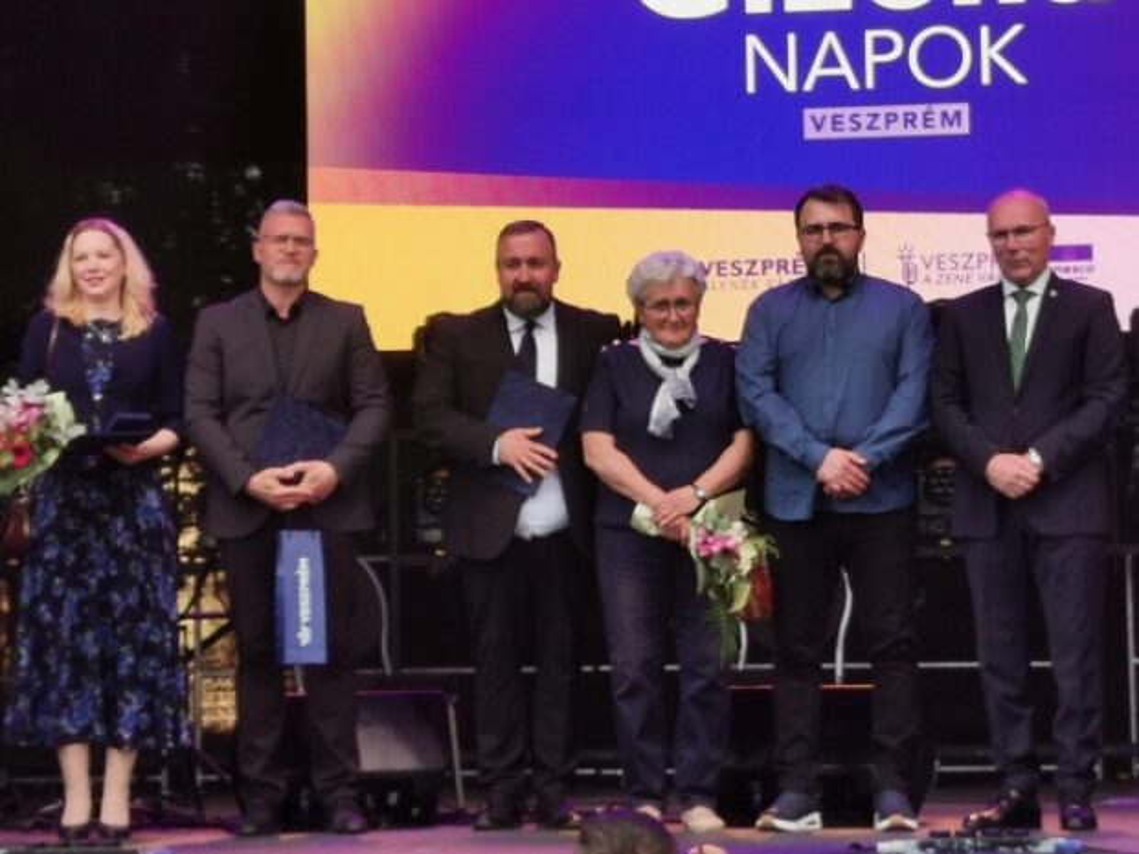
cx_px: 570
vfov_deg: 13.7
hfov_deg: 18.2
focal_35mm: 108
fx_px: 3554
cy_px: 427
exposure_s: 1/729
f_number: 1.6
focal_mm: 5.56
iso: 50
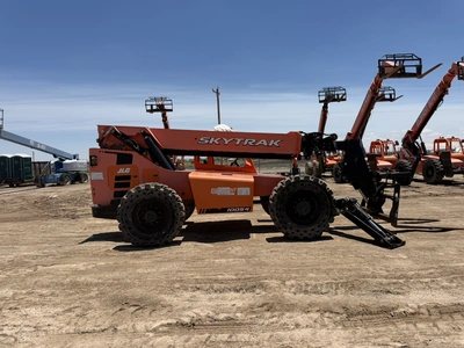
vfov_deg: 56.8
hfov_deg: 71.6
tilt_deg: -2.9
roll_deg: +1.9
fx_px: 322
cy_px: 174
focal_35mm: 24
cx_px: 232
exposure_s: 1/8130
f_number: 1.78
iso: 80
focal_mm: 6.76
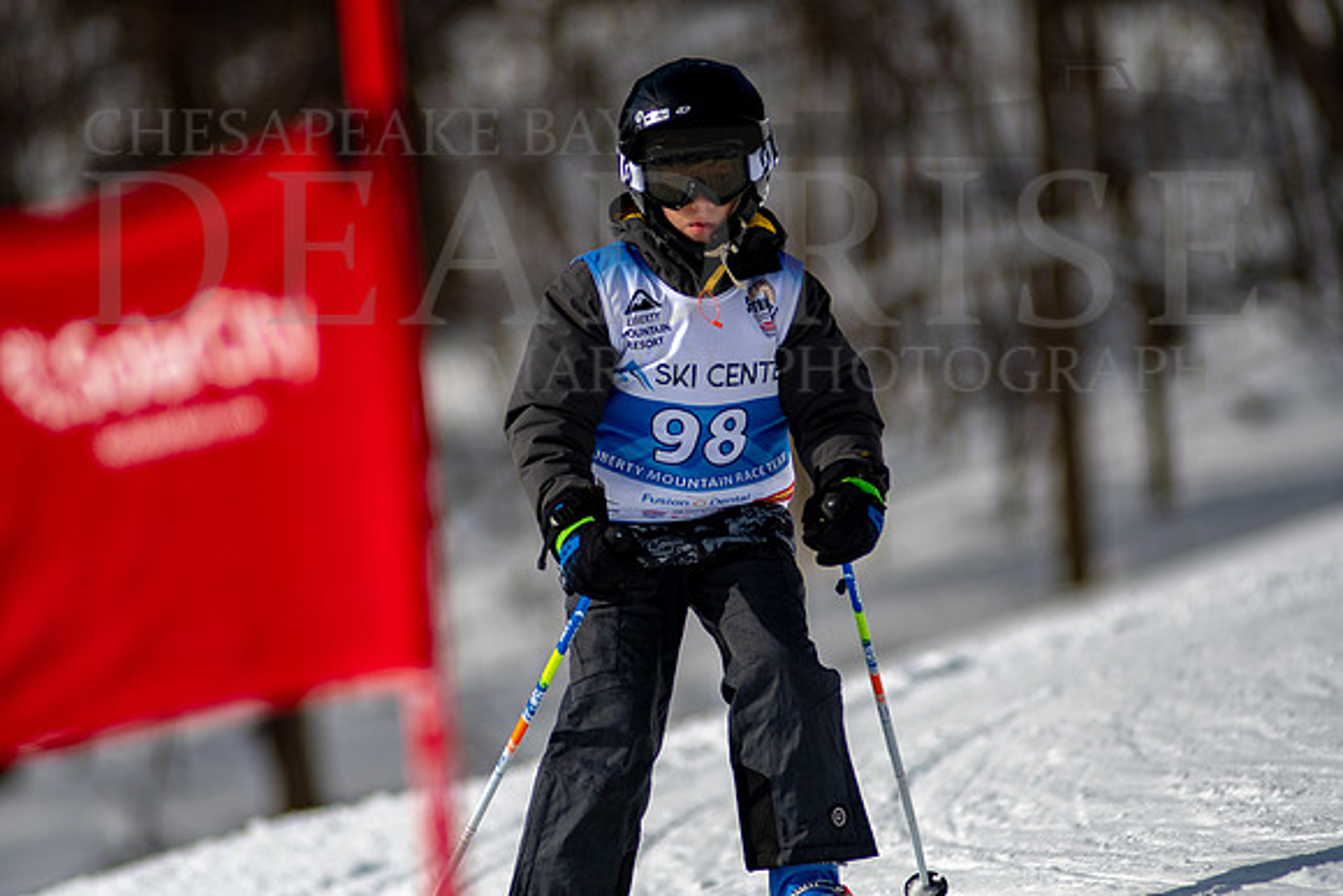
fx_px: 16791
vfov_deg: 3.1
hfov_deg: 4.6
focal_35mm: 450
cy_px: 448
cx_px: 672
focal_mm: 300
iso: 100
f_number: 2.8
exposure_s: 1/6400
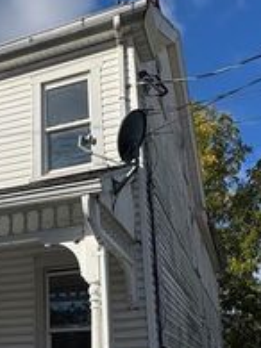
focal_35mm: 48
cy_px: 253
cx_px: 34
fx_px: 483
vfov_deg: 38.8
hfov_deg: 29.2
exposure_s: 1/3906
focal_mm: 2.22
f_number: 2.2
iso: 50
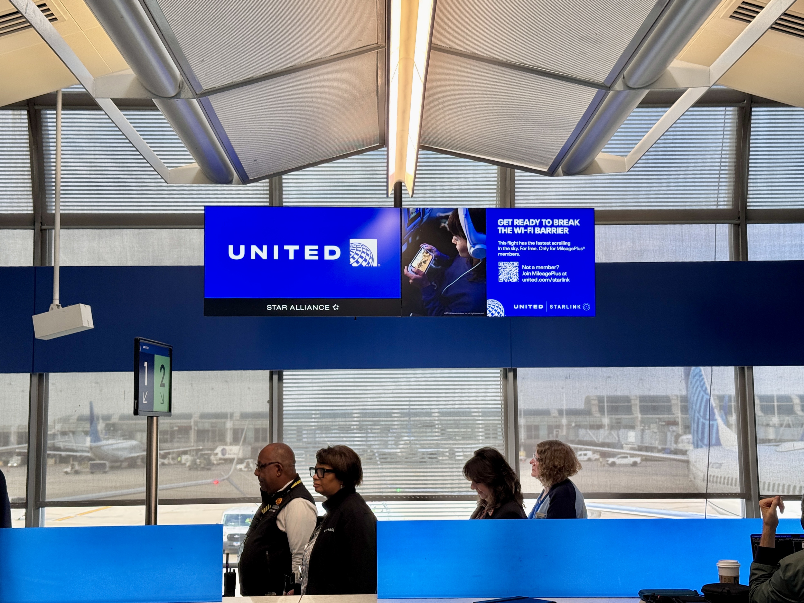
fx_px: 1115
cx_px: 402
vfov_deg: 30.3
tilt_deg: +7.3
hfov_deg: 39.7
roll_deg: +0.1
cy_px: 302
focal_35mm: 48
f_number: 1.78
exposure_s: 1/150
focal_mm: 6.76
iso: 100
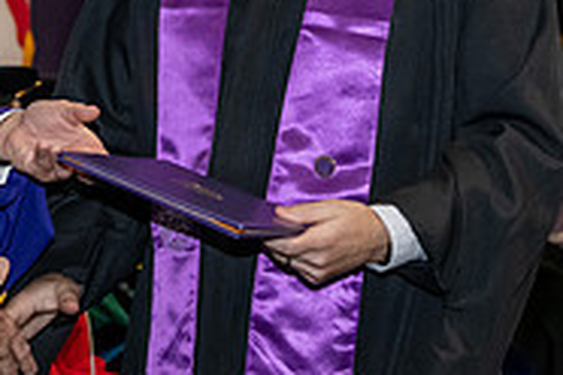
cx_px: 12
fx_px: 3659
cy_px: -17
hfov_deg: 8.8
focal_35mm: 234
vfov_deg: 5.9
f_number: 5.6
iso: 2500
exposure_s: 1/200
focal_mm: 75
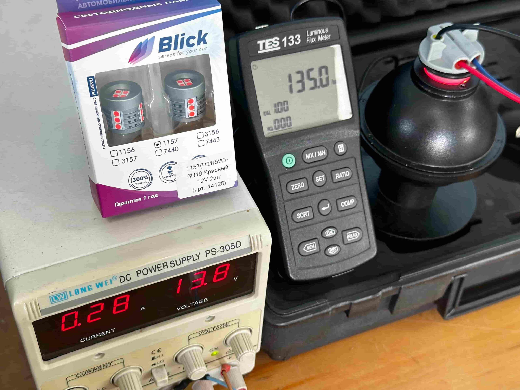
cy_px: 195
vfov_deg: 30.3
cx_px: 260
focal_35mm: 48
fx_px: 721
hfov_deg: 39.7
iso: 80
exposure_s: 1/76
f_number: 1.78
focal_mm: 6.86
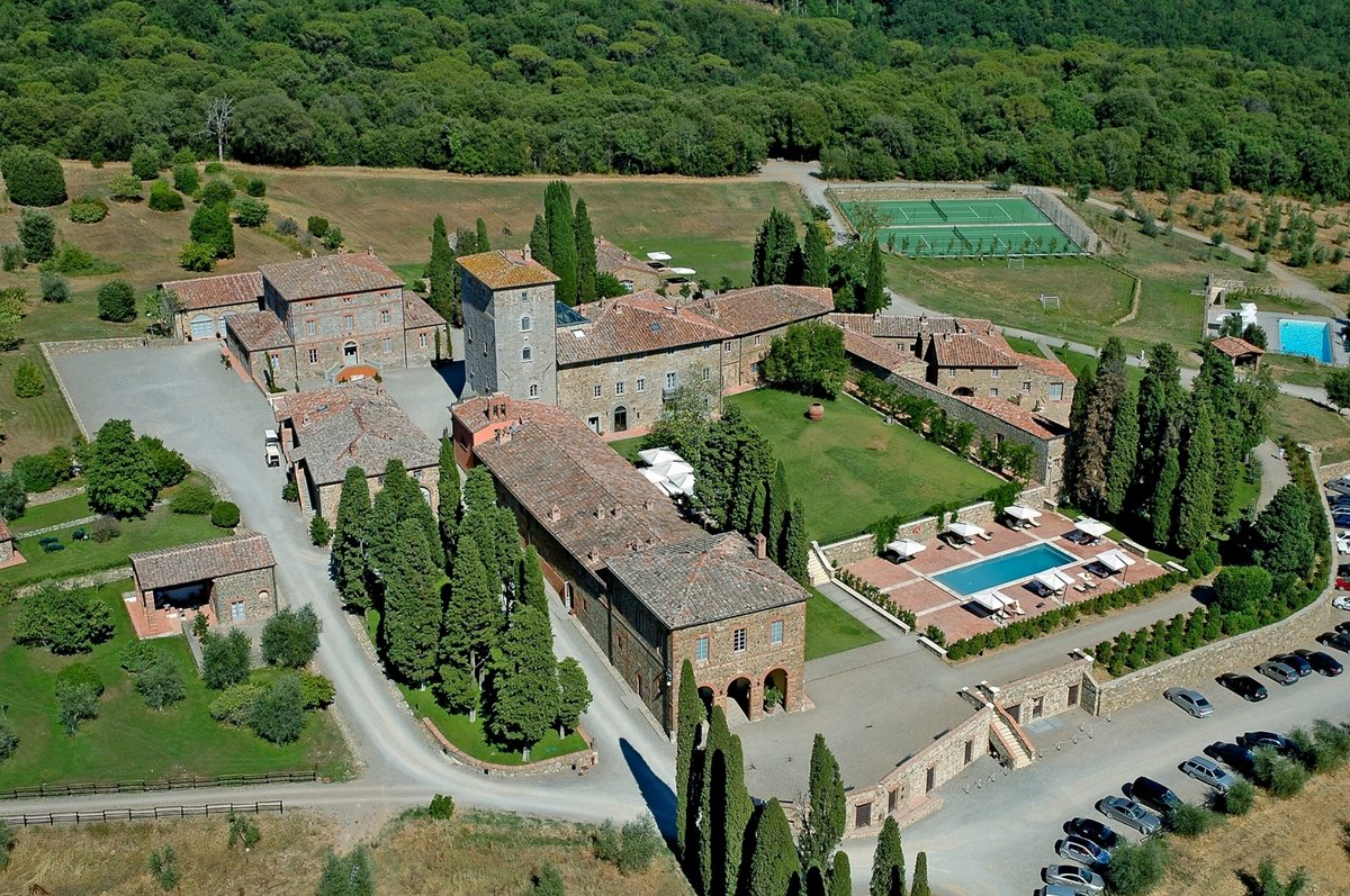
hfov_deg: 42.4
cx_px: 675
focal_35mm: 46
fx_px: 1742
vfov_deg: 28.9
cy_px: 448
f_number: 11
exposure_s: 1/320
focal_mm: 31
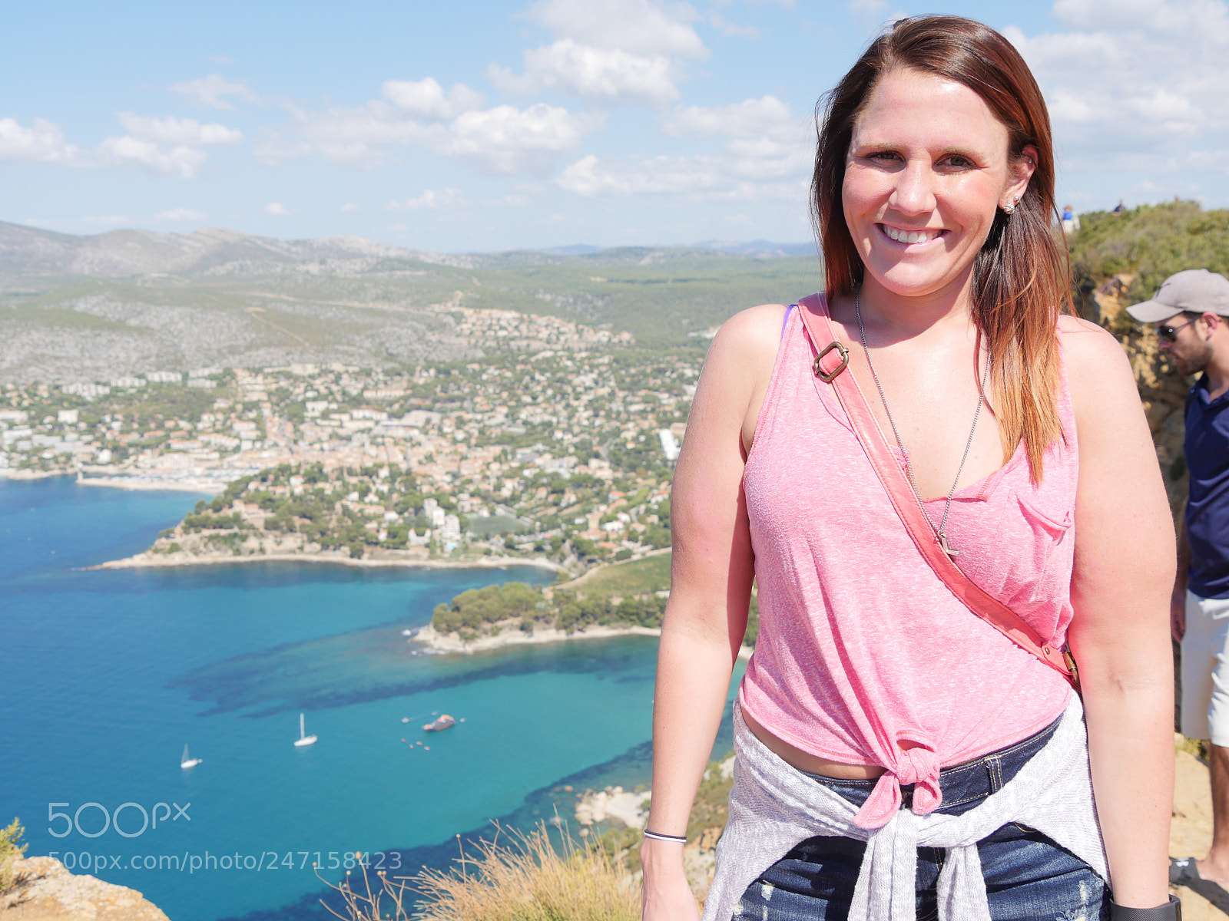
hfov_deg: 49.0
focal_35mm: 38
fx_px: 1349
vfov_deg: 37.7
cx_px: 614
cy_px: 460
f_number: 5
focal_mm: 19
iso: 200
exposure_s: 1/640
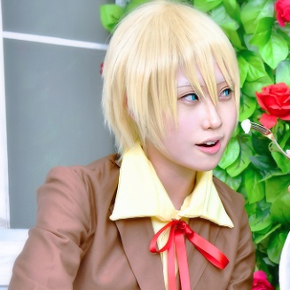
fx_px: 1545
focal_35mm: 163
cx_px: 389
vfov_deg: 10.7
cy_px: 265
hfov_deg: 10.5
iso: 250
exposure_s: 1/100
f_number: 4
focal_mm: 46
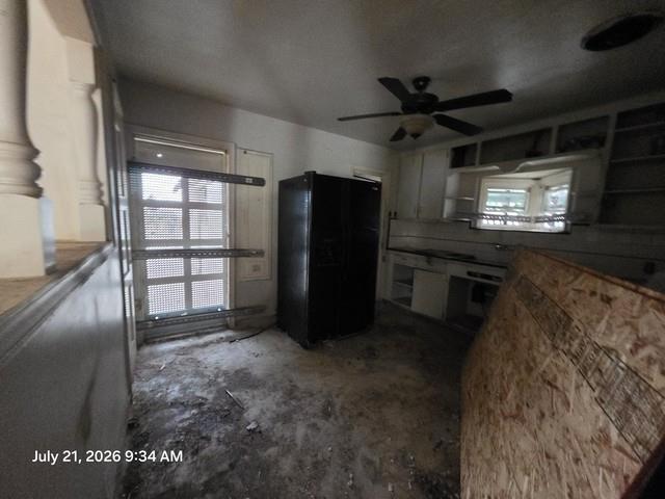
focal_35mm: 13
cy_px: 250
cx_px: 332
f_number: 1.9
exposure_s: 1/24
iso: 1250
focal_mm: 2.2
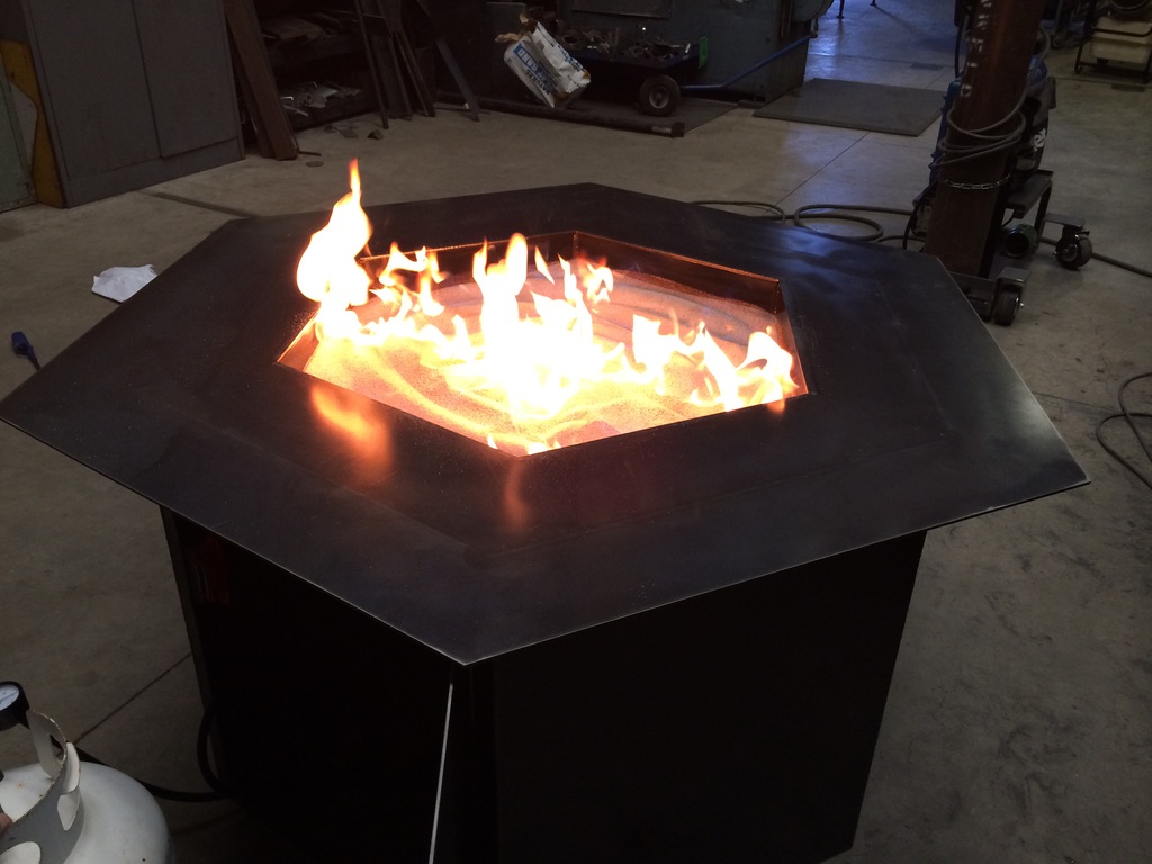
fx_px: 998
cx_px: 576
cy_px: 432
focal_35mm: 30
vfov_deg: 46.8
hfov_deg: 60.0
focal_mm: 4.12
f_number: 2.2
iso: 100
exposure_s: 1/30
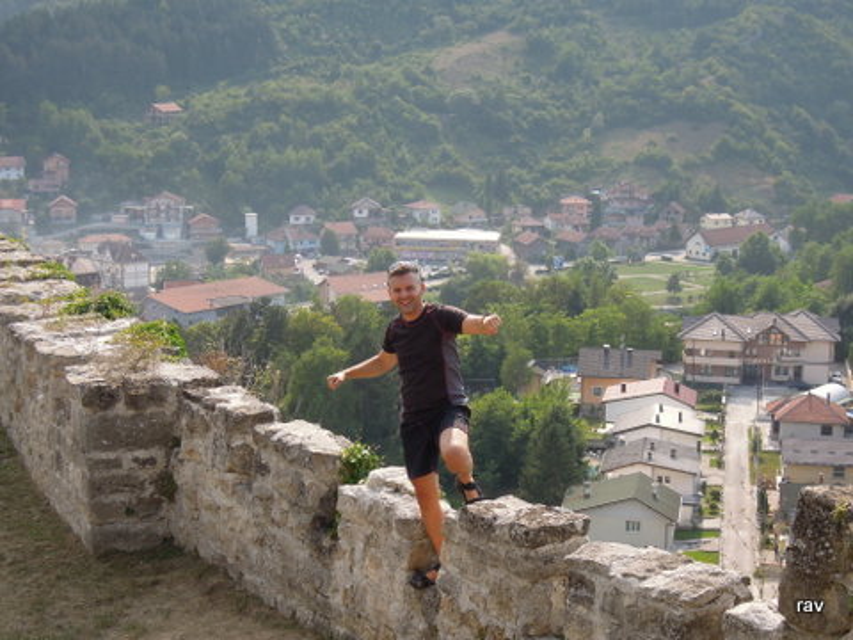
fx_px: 1528
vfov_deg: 23.7
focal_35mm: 62
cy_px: 320
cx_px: 426
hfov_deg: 31.2
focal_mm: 11.1
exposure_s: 1/500
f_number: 4.2
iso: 160
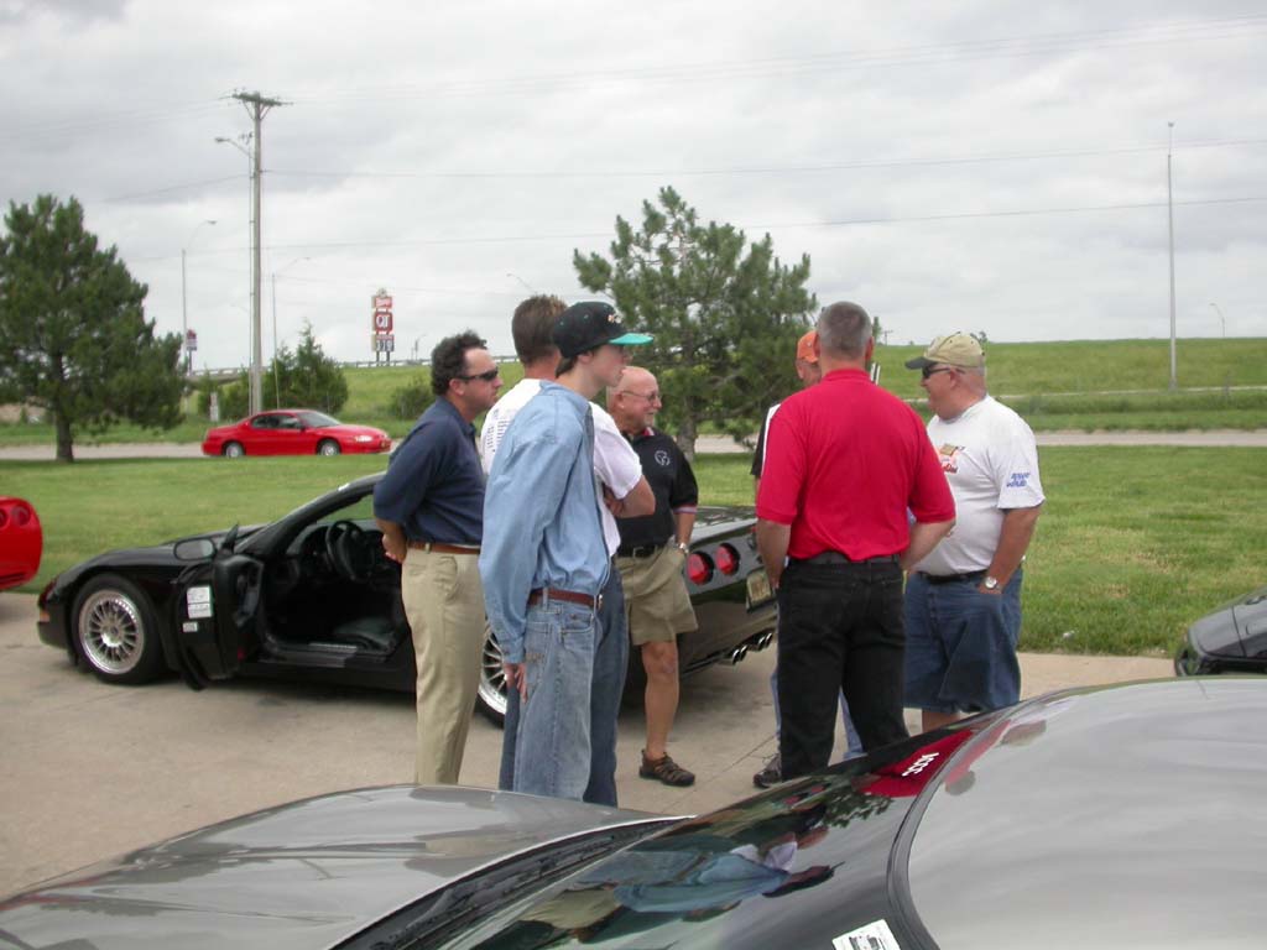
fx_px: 1391
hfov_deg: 49.0
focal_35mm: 38
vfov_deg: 37.7
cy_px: 475
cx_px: 634
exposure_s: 1/1000
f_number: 2.6
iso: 100
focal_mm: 7.85
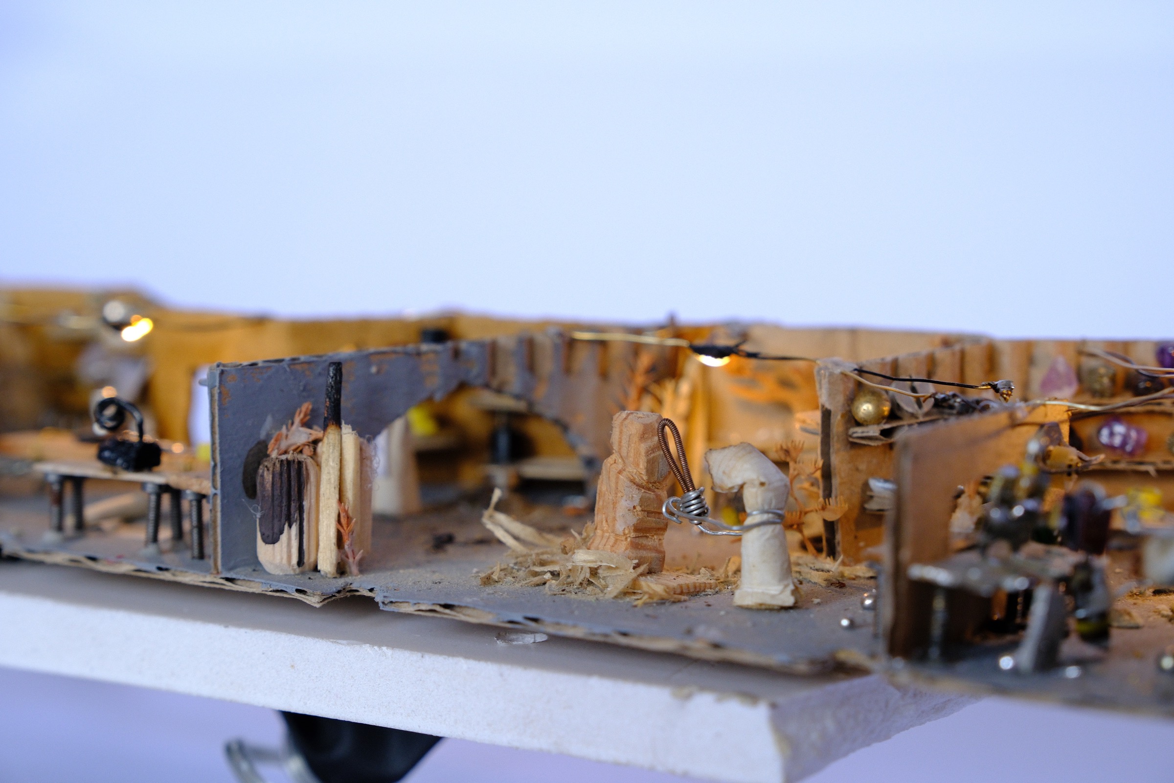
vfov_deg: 16.5
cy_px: 392
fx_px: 2707
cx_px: 587
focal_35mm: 83
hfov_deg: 24.5
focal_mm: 55
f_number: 5
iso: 800
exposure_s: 1/125
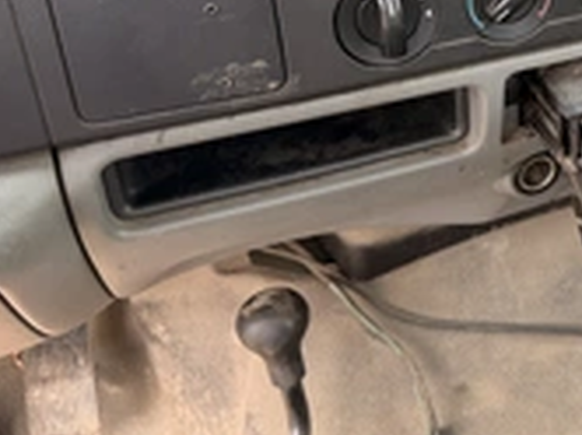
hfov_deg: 29.6
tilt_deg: -25.5
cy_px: 4
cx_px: 656
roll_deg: -2.7
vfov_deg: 24.1
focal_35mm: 58
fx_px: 974
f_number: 1.78
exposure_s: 1/286
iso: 80
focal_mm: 6.76
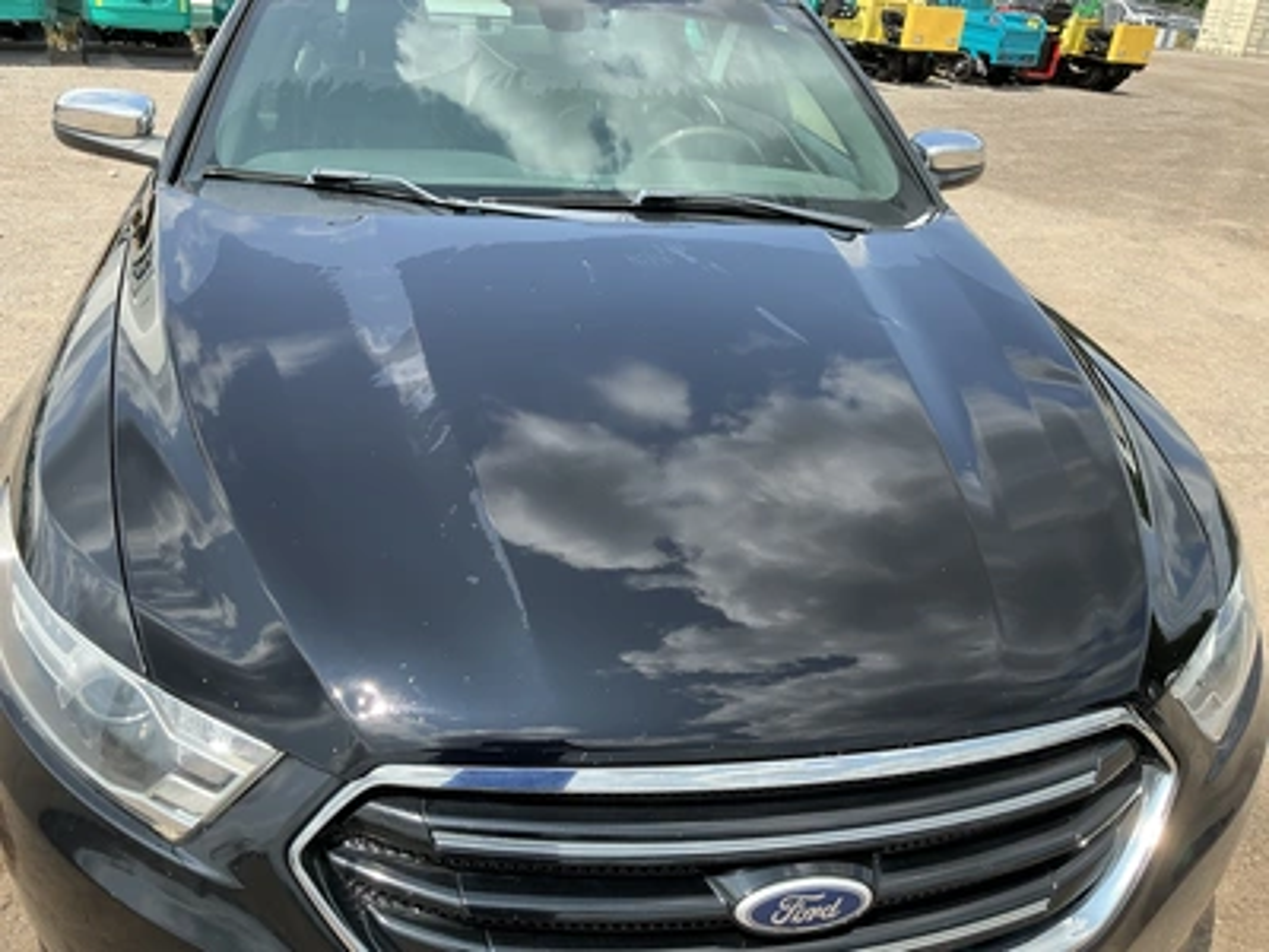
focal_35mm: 28
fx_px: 1026
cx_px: 634
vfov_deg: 49.7
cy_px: 476
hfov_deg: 63.4
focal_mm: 3
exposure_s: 1/666
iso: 25
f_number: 1.8
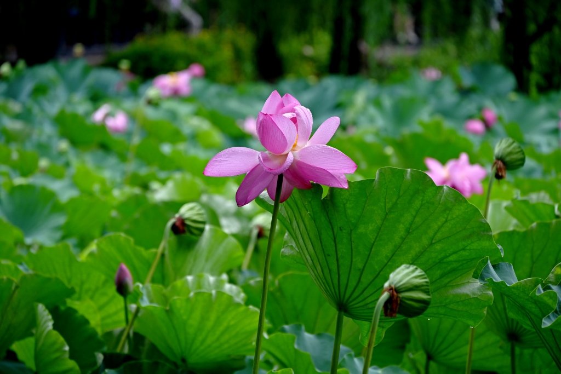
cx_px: 280
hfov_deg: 10.3
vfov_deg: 6.9
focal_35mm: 200
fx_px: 3117
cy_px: 187
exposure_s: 1/125
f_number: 6.3
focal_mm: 200
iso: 200
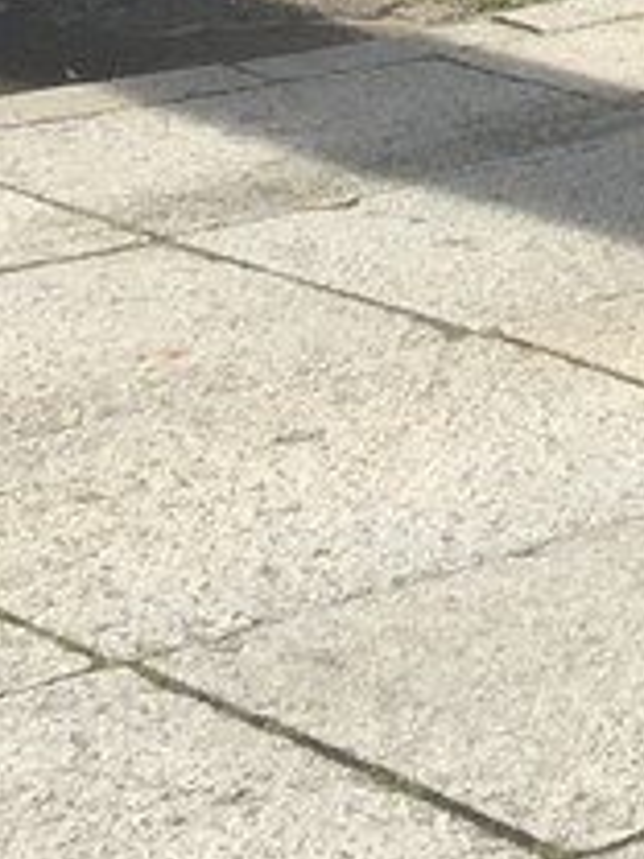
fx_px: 4143
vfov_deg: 9.9
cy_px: -1404
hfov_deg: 8.1
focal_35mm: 167
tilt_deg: +5.9
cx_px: 1651
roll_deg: -2.4
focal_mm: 4.15
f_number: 2.2
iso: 25
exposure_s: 1/1068
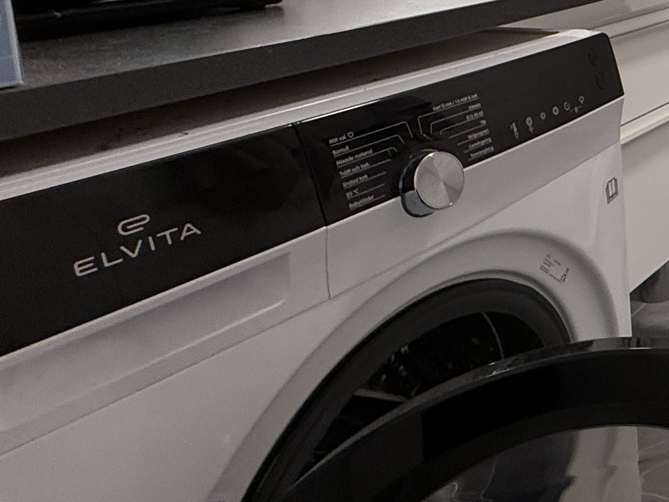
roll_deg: +1.5
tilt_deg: -5.6
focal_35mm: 41
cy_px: -28
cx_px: 945
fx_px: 792
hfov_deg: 30.8
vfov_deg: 31.7
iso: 200
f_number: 2.2
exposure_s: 1/100
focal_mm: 2.22
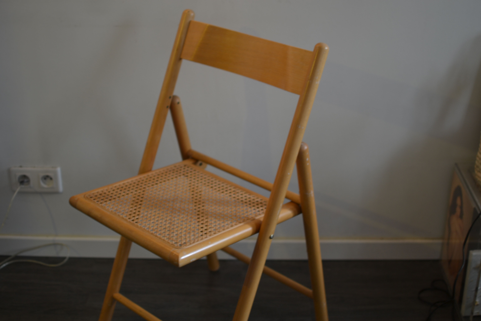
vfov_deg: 25.8
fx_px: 701
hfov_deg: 37.9
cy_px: 160
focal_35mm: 52
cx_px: 240
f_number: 1.8
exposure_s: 1/15
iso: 100
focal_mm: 35
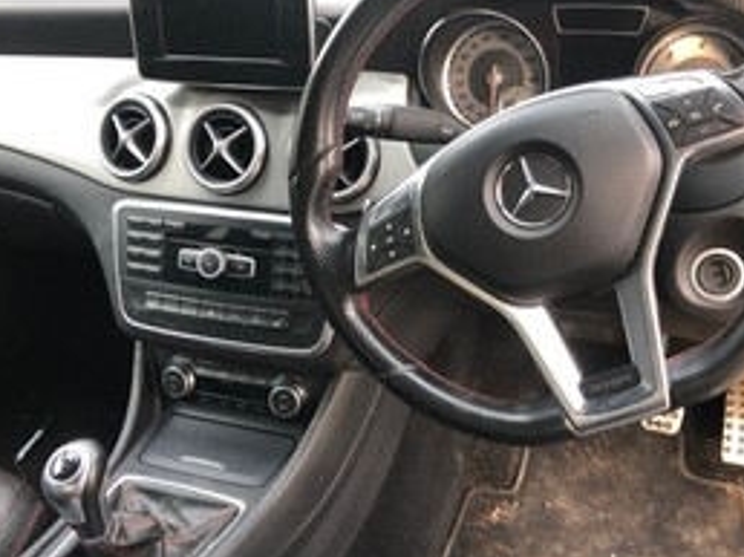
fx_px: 816
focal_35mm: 38
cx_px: 401
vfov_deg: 37.7
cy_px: 277
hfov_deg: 49.0
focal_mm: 4
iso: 40
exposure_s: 1/30
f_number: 1.8
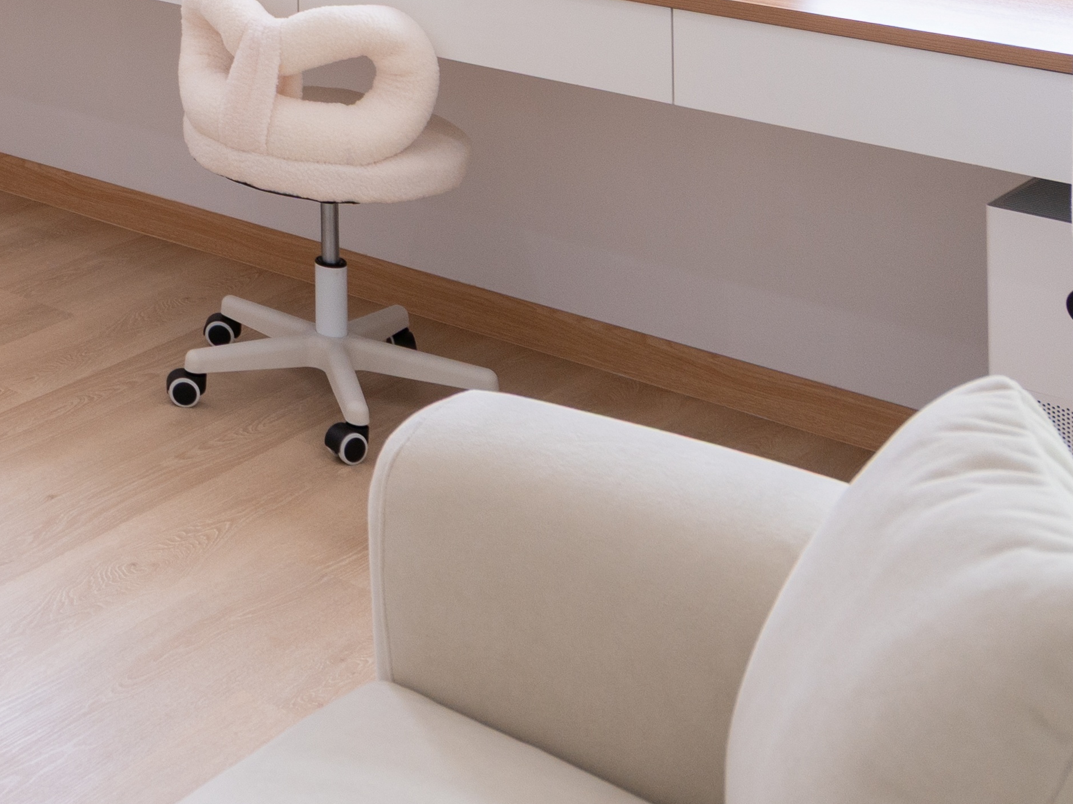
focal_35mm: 68
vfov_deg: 18.5
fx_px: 2108
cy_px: -491
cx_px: -423
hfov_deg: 24.0
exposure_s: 1/100
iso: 320
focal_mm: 19
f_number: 4
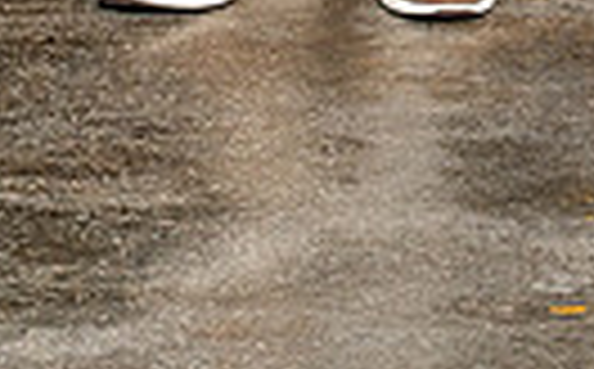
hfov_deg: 6.7
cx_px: 302
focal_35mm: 314
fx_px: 5075
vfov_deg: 4.0
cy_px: -688
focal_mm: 70
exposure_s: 1/125
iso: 1000
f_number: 6.3
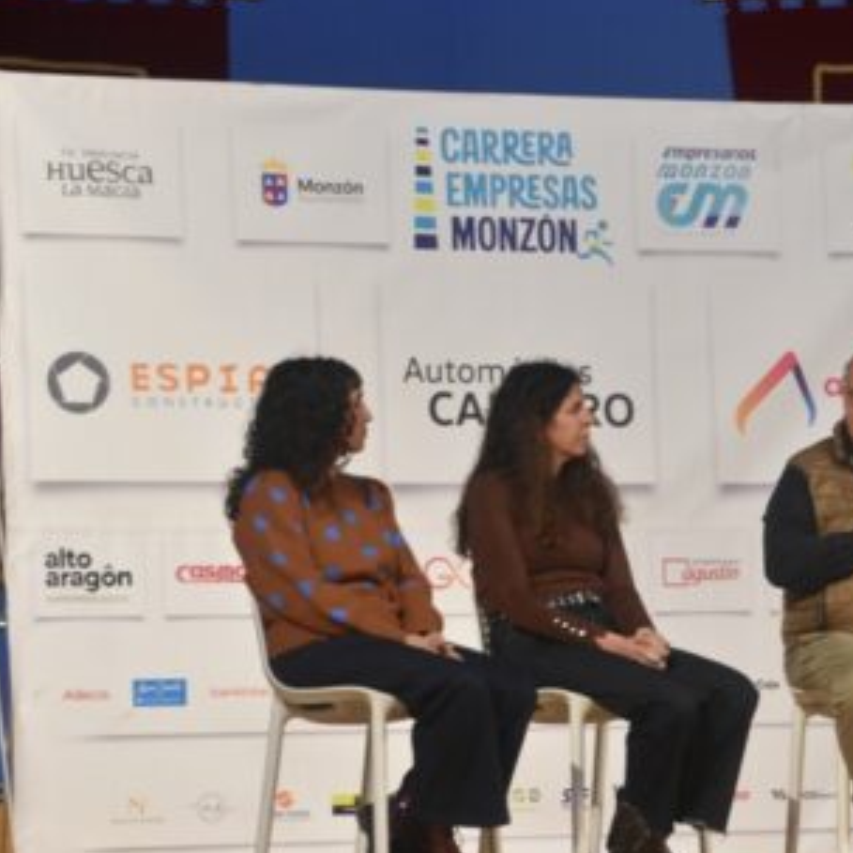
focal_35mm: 229
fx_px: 6381
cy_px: 525
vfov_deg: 7.6
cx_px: 760
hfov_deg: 7.6
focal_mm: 85
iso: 1400
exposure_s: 1/60
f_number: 5.6
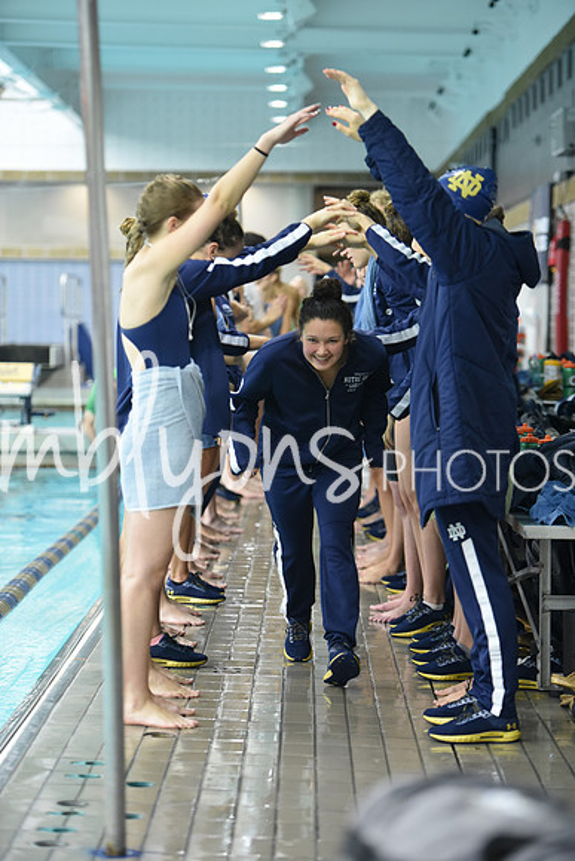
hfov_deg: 12.5
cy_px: 430
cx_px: 288
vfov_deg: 18.6
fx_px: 2634
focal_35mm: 110
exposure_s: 1/320
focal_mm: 110
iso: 3200
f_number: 2.8
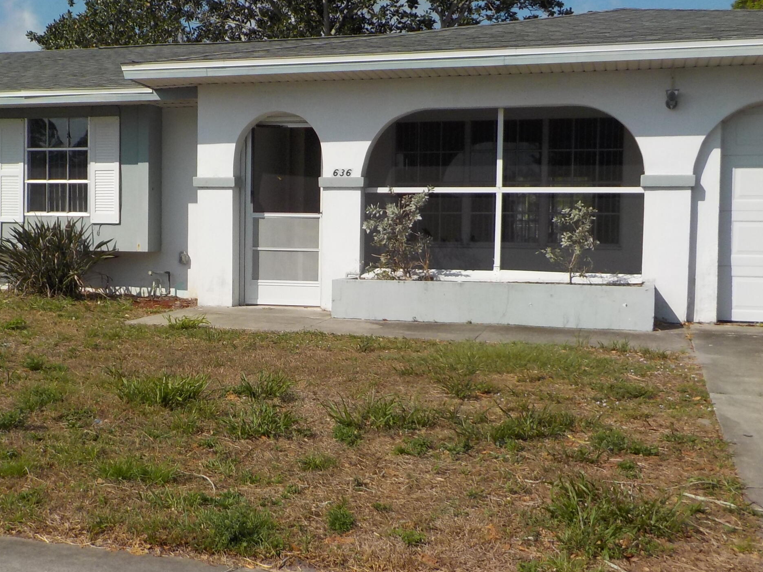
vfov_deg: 30.3
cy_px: 300
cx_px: 253
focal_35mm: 48
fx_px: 1058
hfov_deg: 39.2
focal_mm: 4.1
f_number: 6.6
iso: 125
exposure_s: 1/640
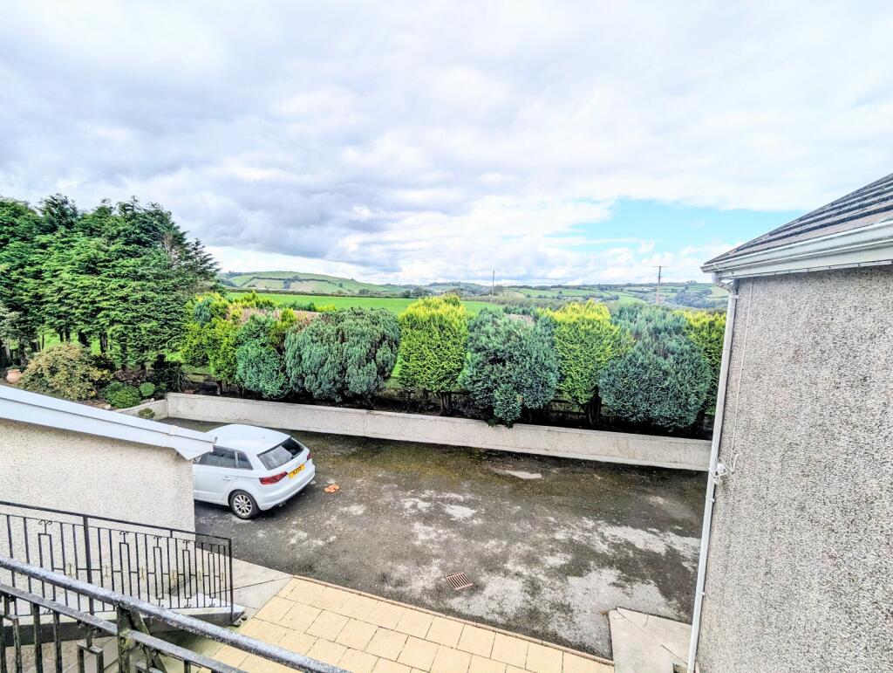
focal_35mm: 16
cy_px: 336
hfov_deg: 94.4
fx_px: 413
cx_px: 446
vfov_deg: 78.2
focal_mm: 2.35
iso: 50
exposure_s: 1/808
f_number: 2.2
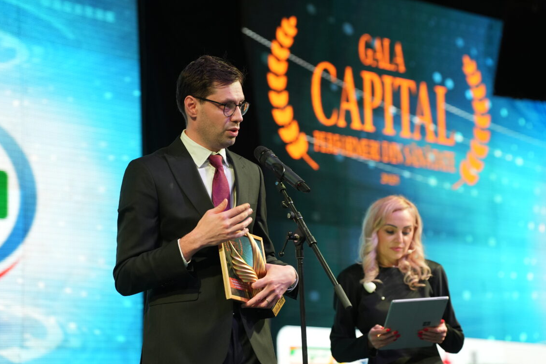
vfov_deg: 12.0
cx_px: 286
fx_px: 1729
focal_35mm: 114
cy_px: 181
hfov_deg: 17.9
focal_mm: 107
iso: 2000
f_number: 3.5
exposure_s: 1/125
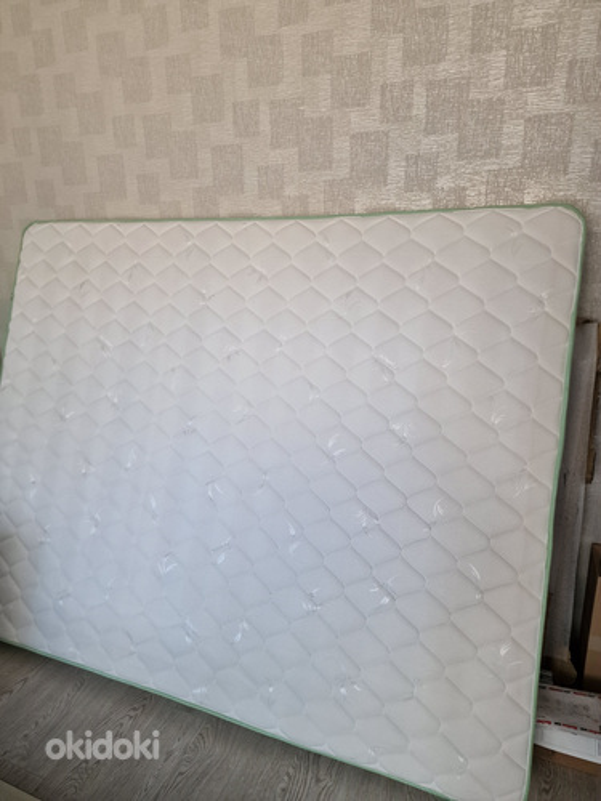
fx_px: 532
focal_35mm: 23
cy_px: 400
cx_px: 300
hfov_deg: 58.9
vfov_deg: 73.9
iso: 400
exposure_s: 1/100
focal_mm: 6.4
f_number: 1.8
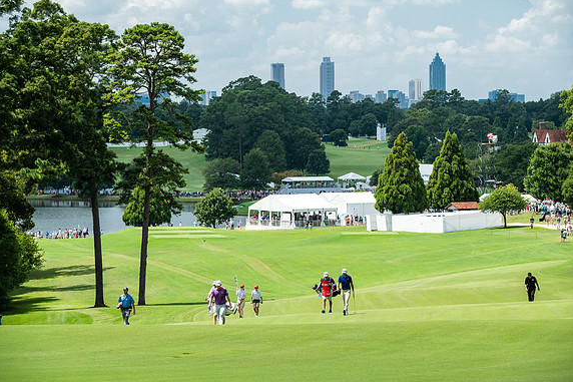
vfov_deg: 9.7
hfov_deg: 14.5
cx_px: 289
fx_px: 2259
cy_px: 192
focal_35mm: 142
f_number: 6.3
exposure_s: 1/320
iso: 250
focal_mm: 140
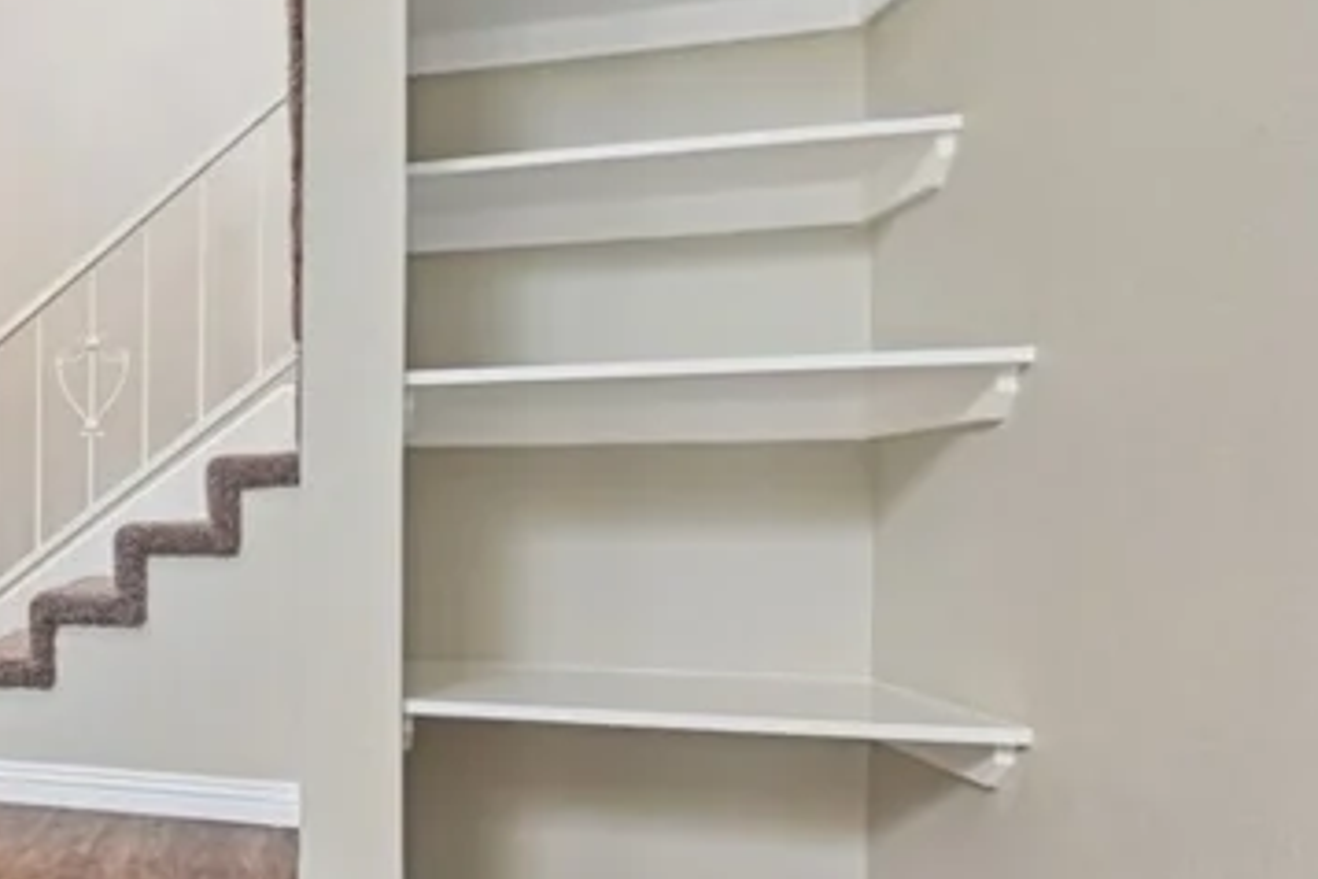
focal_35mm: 33
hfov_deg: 42.9
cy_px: 502
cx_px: -172
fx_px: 1208
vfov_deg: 39.9
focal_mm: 14
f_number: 8
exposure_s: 1/8
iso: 250
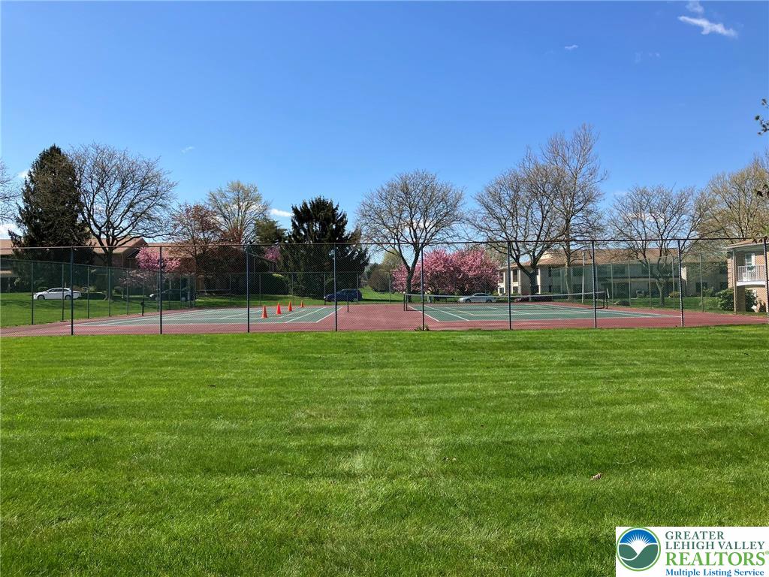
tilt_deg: +2.7
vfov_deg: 49.7
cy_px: 288
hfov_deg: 63.4
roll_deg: +0.3
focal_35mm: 28
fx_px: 622
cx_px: 384
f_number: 1.8
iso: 32
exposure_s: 1/1567
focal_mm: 3.99
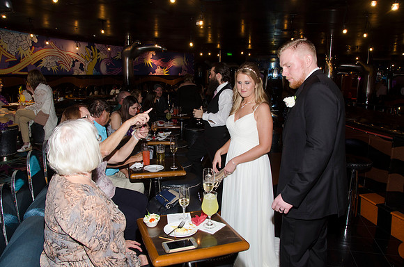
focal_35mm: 27
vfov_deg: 47.7
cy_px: 134
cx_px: 202
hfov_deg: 67.5
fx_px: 302
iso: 400
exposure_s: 1/60
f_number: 5.6
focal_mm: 18
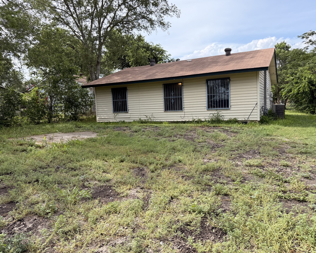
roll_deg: +2.7
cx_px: 159
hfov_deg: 66.0
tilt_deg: -4.8
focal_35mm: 26
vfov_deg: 54.9
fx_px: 243
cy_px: 128
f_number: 1.78
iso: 100
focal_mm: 6.76
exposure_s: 1/2611
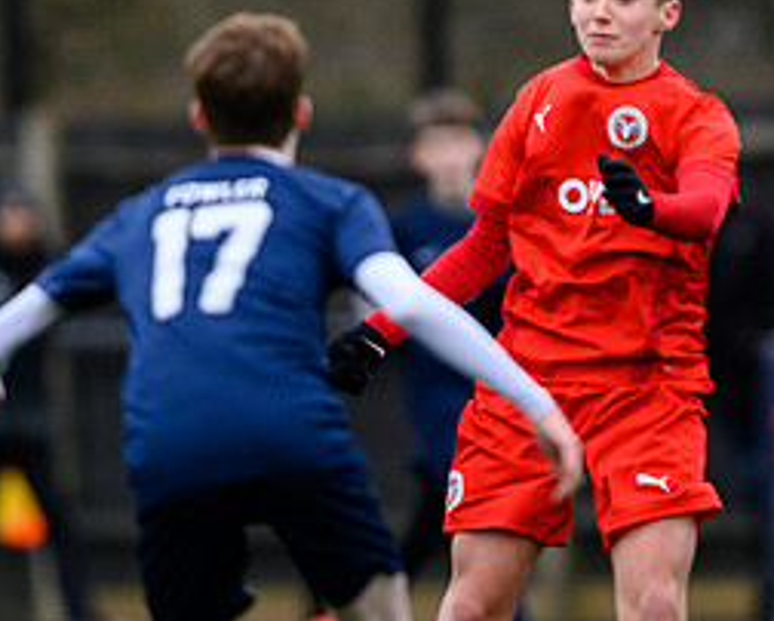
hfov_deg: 1.6
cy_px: 348
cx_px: 555
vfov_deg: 1.3
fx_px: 27762
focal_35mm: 1211
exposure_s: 1/2000
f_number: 2.8
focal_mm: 400
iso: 3600
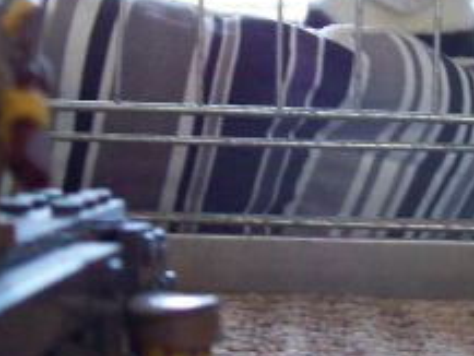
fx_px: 1137
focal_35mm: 83
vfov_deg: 17.8
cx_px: 293
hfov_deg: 23.5
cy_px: 132
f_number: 2.7
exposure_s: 1/17.6
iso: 160
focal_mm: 6
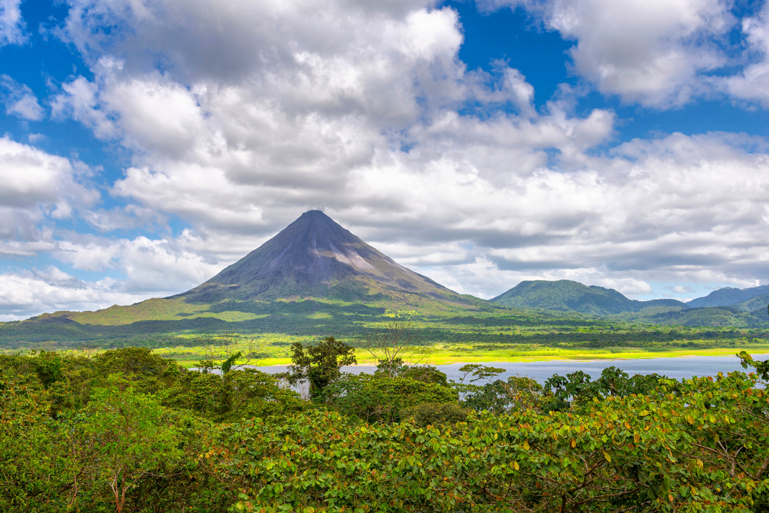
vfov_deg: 38.9
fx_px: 726
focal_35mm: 34
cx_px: 367
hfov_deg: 55.8
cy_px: 246
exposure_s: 1/320
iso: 100
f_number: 7.1
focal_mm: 32
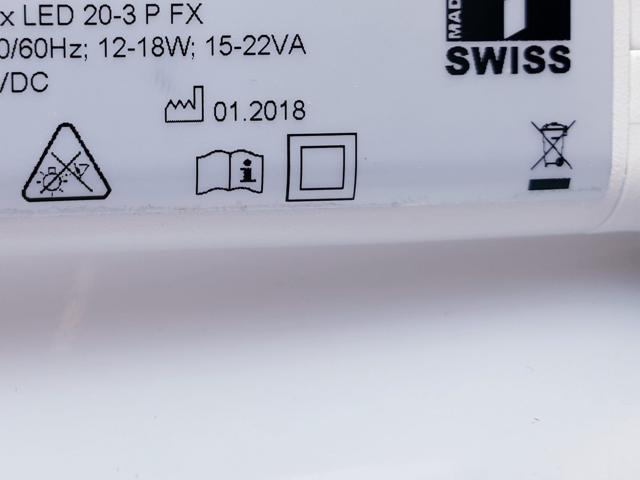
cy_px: 93
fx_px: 832
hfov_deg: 40.6
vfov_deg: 31.3
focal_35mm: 45
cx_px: 142
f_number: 2.4
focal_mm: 4.3
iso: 100
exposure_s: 1/100
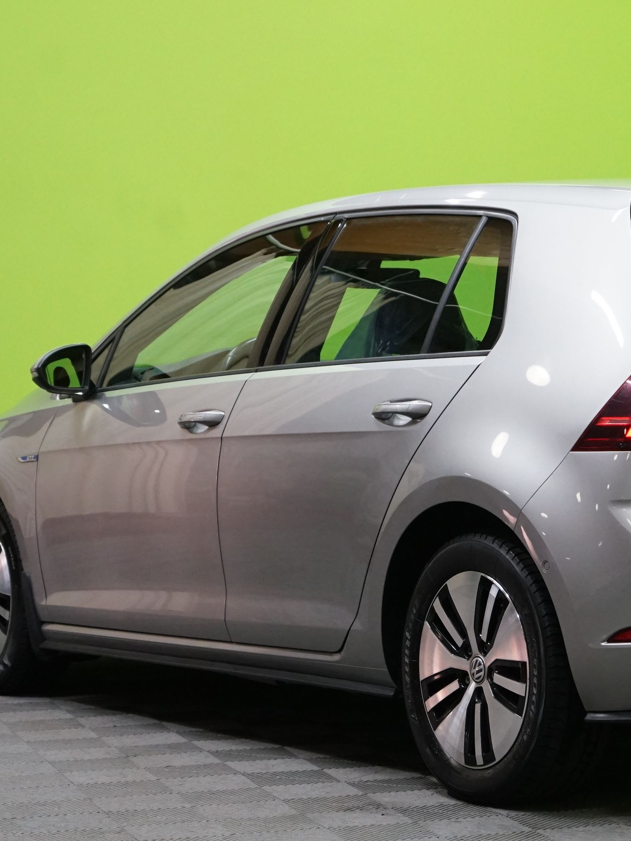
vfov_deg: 18.2
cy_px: 441
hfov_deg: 13.6
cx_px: 554
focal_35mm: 108
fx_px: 2625
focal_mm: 57
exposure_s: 1/250
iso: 2500
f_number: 4.5
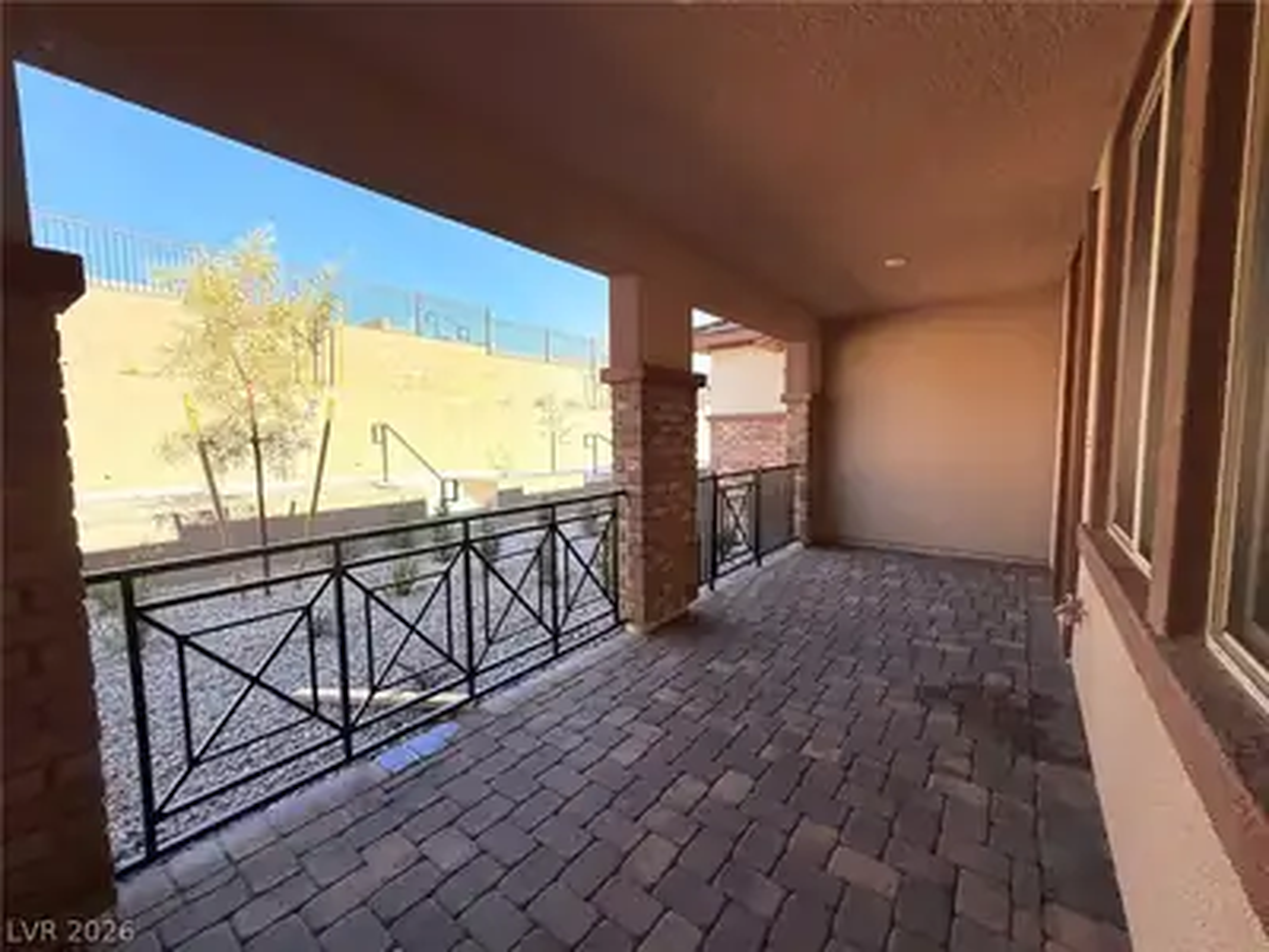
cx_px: 634
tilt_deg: -2.9
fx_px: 513
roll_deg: +0.7
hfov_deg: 102.1
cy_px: 476
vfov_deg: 85.7
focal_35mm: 14
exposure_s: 1/1105
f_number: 2.2
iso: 50
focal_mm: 2.22
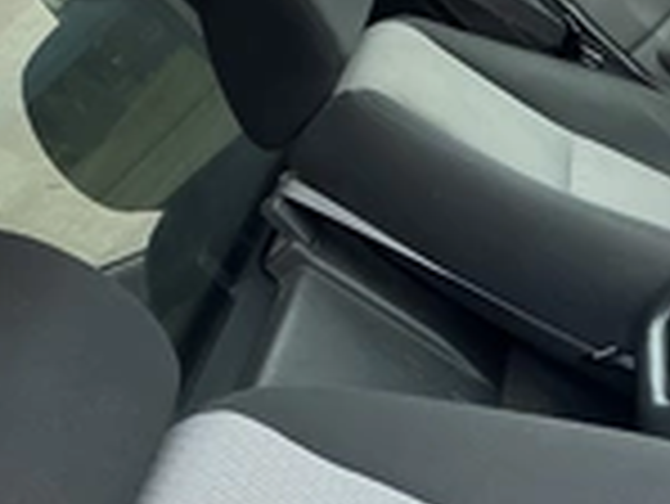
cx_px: 751
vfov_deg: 19.6
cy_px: 297
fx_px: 1453
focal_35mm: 75
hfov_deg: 24.1
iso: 25
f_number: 1.8
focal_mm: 3
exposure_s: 1/122
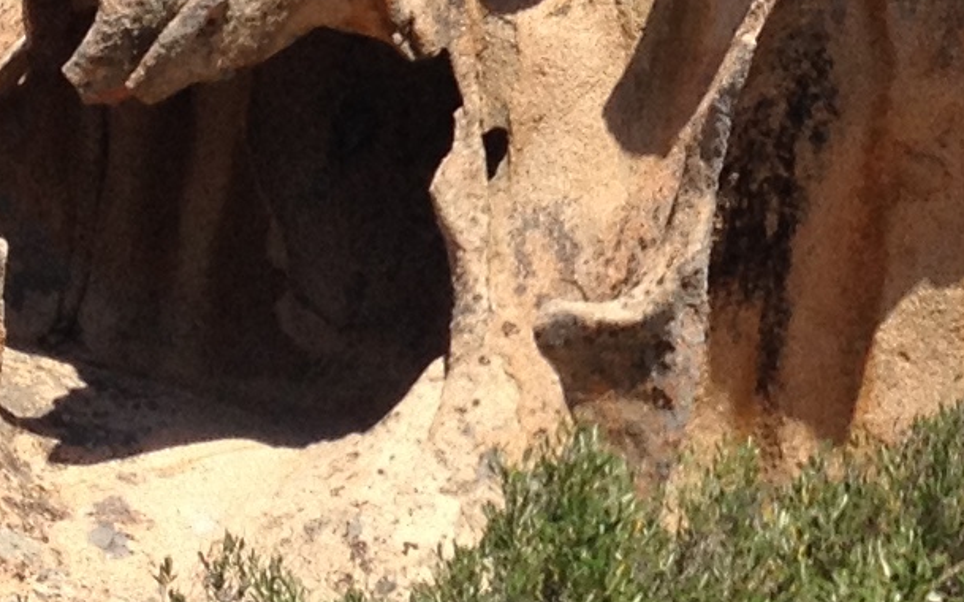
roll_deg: -2.3
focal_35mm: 199
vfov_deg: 6.5
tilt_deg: +1.2
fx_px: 5226
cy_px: -280
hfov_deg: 10.4
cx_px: 1105
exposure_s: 1/1905
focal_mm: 4.28
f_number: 2.4
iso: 50
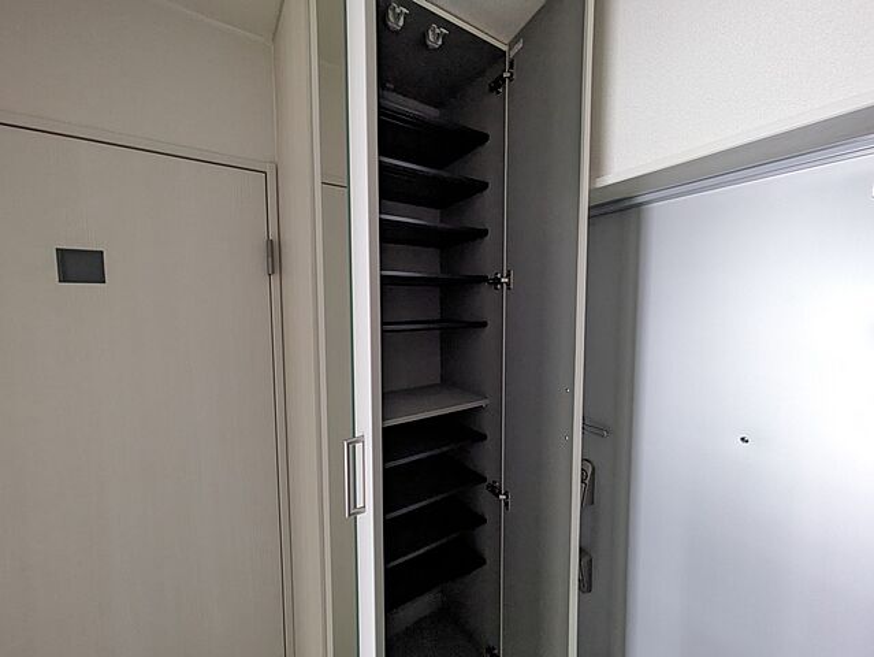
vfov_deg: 85.7
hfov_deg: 102.0
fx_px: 354
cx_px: 437
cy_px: 328
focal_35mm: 14
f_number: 2.2
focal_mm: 1.83
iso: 1426
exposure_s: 1/30
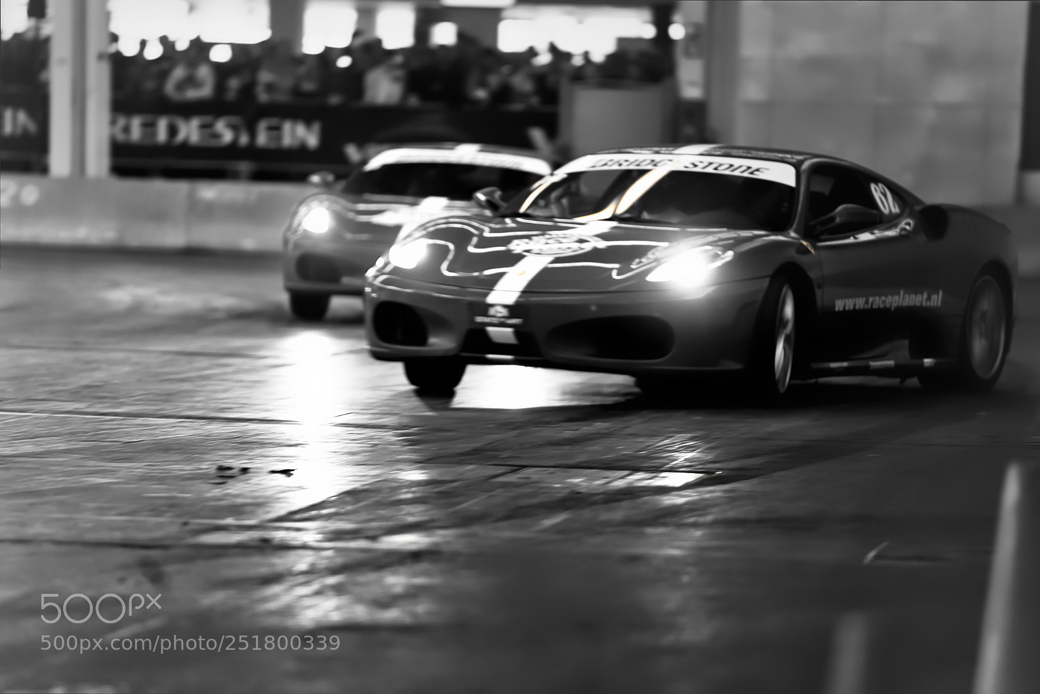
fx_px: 5780
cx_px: 520
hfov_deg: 10.3
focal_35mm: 200
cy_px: 347
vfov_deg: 6.9
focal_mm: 200
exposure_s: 1/60
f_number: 2.8
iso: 500
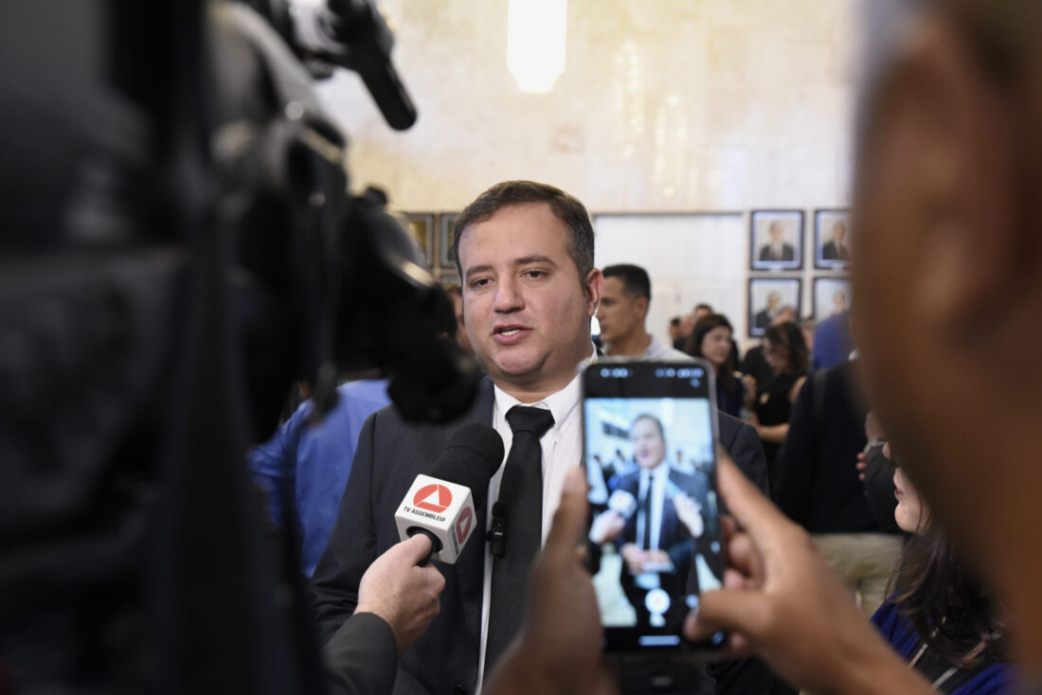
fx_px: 1332
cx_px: 521
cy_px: 348
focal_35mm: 46
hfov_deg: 42.7
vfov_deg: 29.3
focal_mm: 46
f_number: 4.5
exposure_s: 1/250
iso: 4000
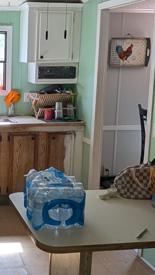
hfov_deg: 26.2
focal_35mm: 40
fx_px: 292
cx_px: -36
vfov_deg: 50.3
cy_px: 120
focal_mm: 2.22
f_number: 2.2
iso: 56
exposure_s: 1/72.1
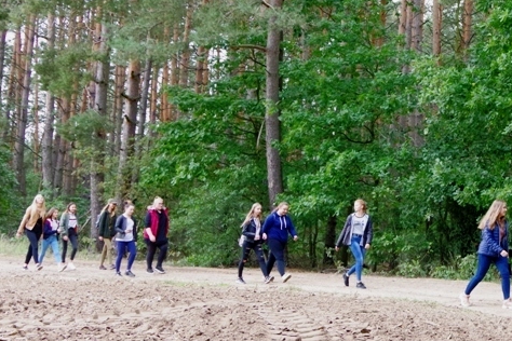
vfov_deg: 20.3
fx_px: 953
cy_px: 158
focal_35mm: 67
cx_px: 466
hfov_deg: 28.8
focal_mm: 21
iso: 1600
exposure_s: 1/160
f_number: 7.1
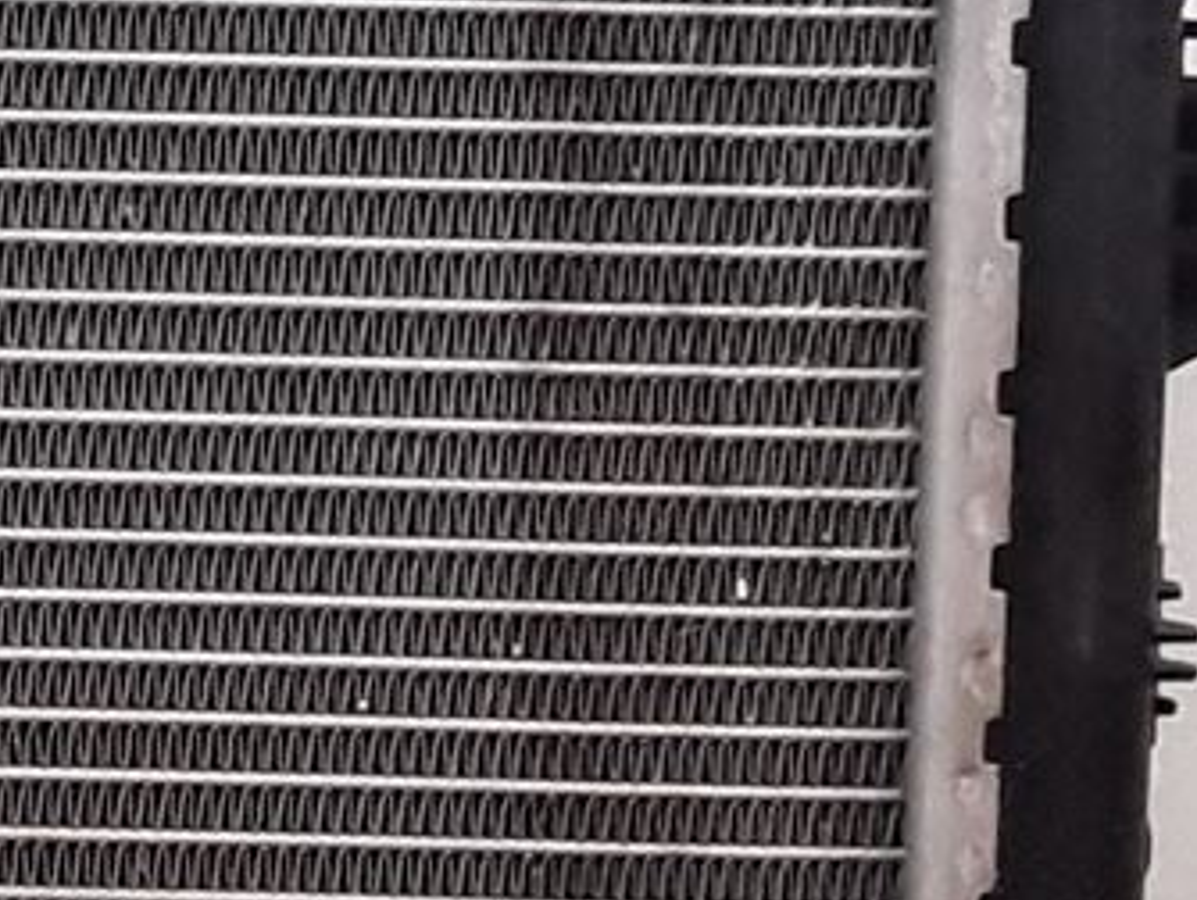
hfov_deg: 10.0
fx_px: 5919
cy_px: 236
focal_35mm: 171
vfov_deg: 8.7
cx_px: -1754
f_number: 1.9
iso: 100
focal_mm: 2.91
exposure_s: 1/100
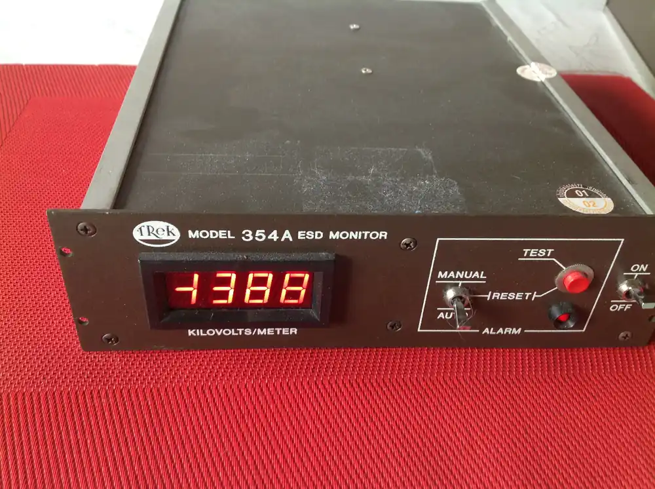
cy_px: 244
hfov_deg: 52.7
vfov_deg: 40.6
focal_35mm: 35
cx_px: 328
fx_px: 661
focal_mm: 4.28
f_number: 2.4
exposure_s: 1/24
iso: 64
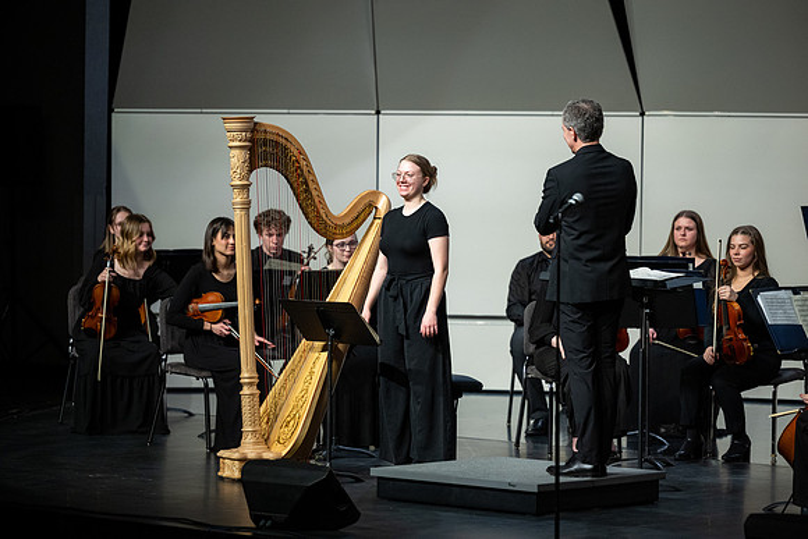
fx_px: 3367
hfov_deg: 13.7
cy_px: 270
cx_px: 404
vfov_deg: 9.2
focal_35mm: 150
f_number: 2.8
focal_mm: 150
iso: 1600
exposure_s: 1/500
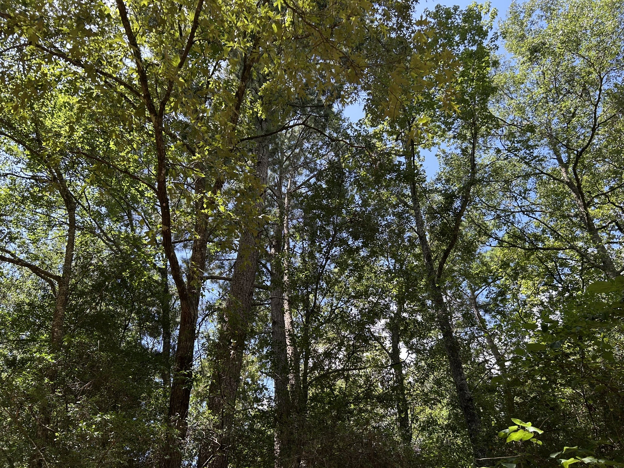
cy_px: 234
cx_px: 312
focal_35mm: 26
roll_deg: +3.1
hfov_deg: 67.3
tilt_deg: +42.0
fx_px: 469
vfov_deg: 53.1
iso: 50
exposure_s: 1/509
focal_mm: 5.7
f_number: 1.5
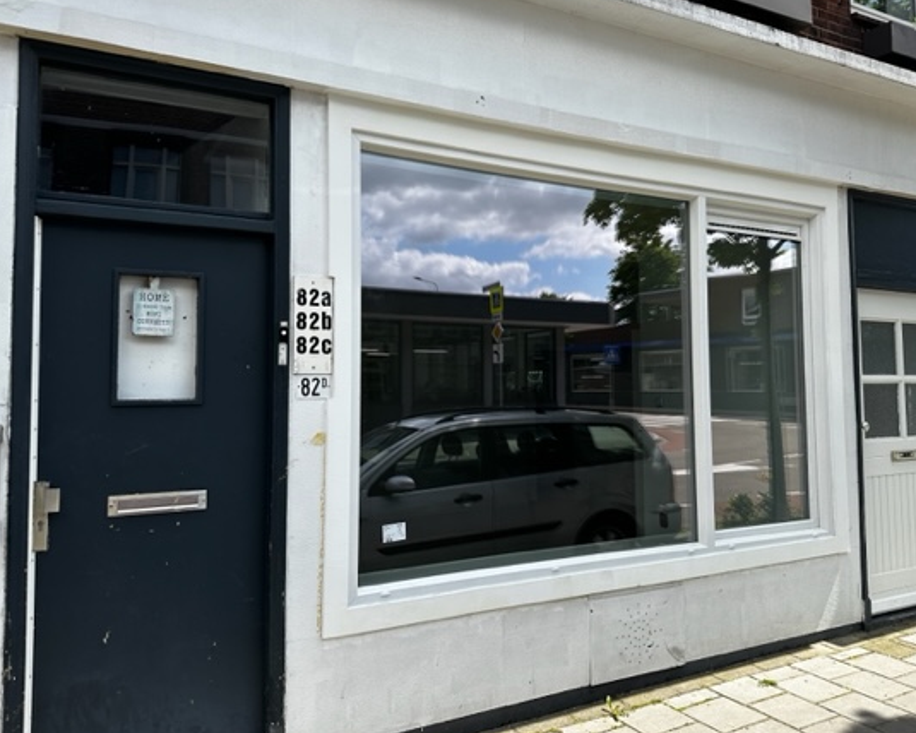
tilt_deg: +3.0
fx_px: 759
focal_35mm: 28
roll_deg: +0.6
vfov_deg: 51.5
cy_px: 337
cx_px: 509
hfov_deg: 62.0
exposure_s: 1/2660
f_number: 1.78
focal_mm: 6.86
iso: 80
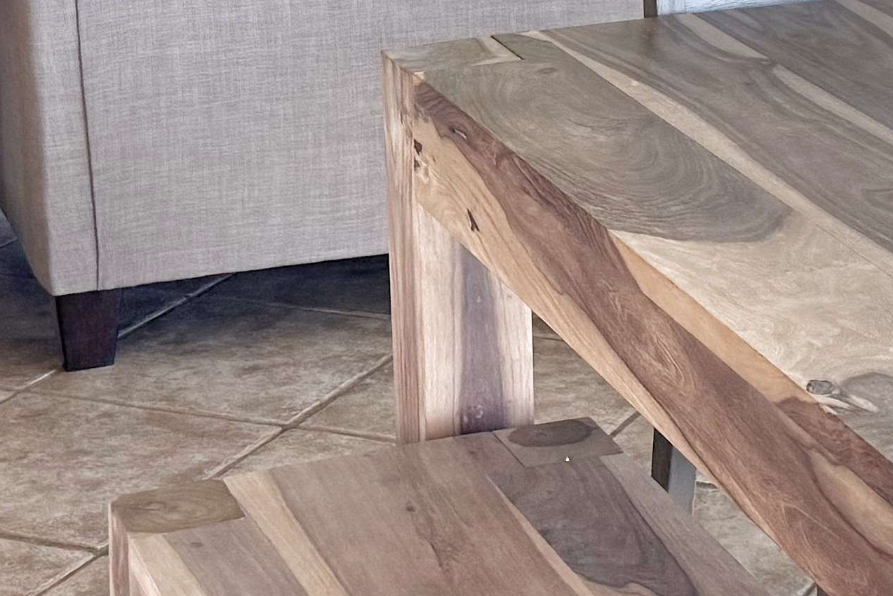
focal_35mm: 112
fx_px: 2778
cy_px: -223
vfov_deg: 11.8
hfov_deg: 17.9
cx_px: 871
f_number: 1.78
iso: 200
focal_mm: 6.76
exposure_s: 1/118
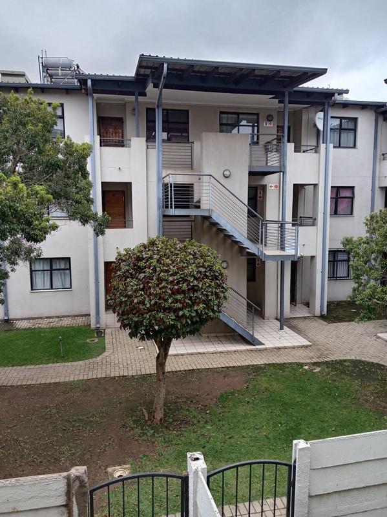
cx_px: 194
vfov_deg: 65.4
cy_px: 258
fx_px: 403
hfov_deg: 51.3
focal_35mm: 27
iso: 123
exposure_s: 1/100
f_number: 1.8
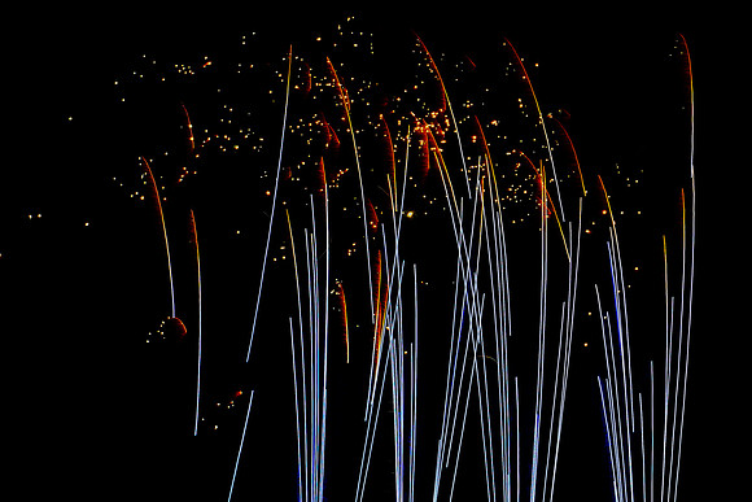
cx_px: 376
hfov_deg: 38.2
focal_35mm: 52
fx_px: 1086
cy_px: 251
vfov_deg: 26.0
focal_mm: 52
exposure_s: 1
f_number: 8
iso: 200
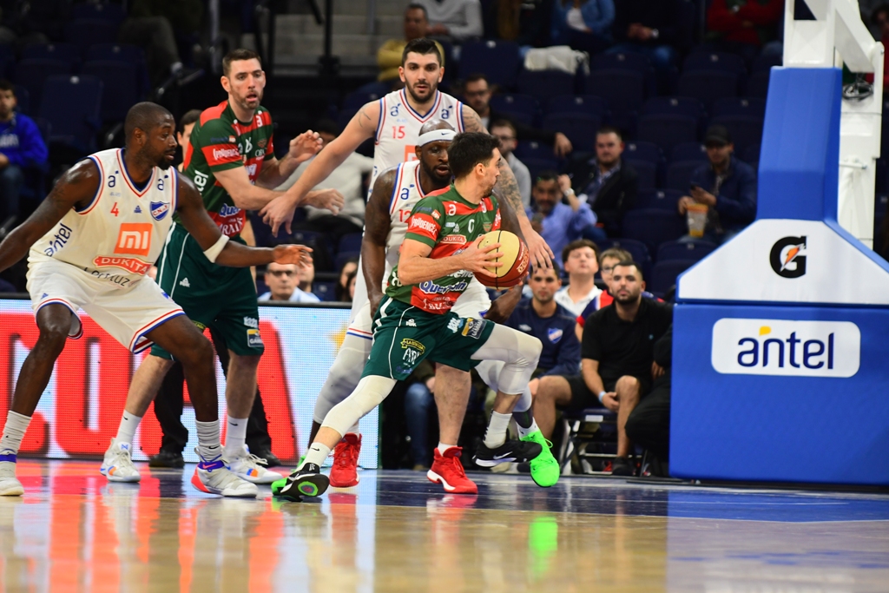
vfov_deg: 6.5
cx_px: 444
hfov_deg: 9.8
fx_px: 5186
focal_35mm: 210
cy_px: 296
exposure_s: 1/500
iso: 800
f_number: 3.5
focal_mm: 140
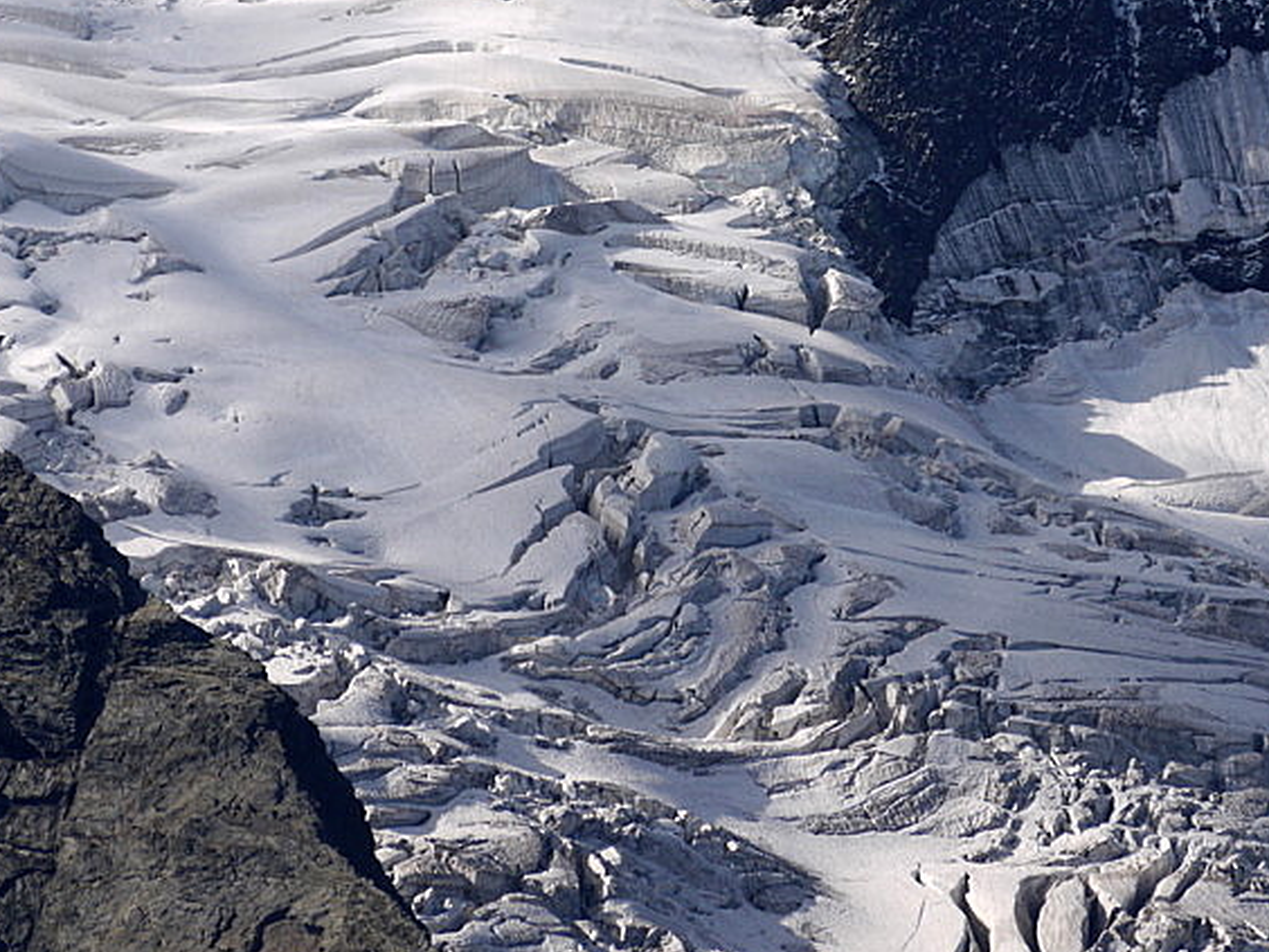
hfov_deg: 5.0
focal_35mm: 396
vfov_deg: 3.8
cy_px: 259
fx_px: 14517
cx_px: 760
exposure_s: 1/800
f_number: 7.1
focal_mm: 109
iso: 100
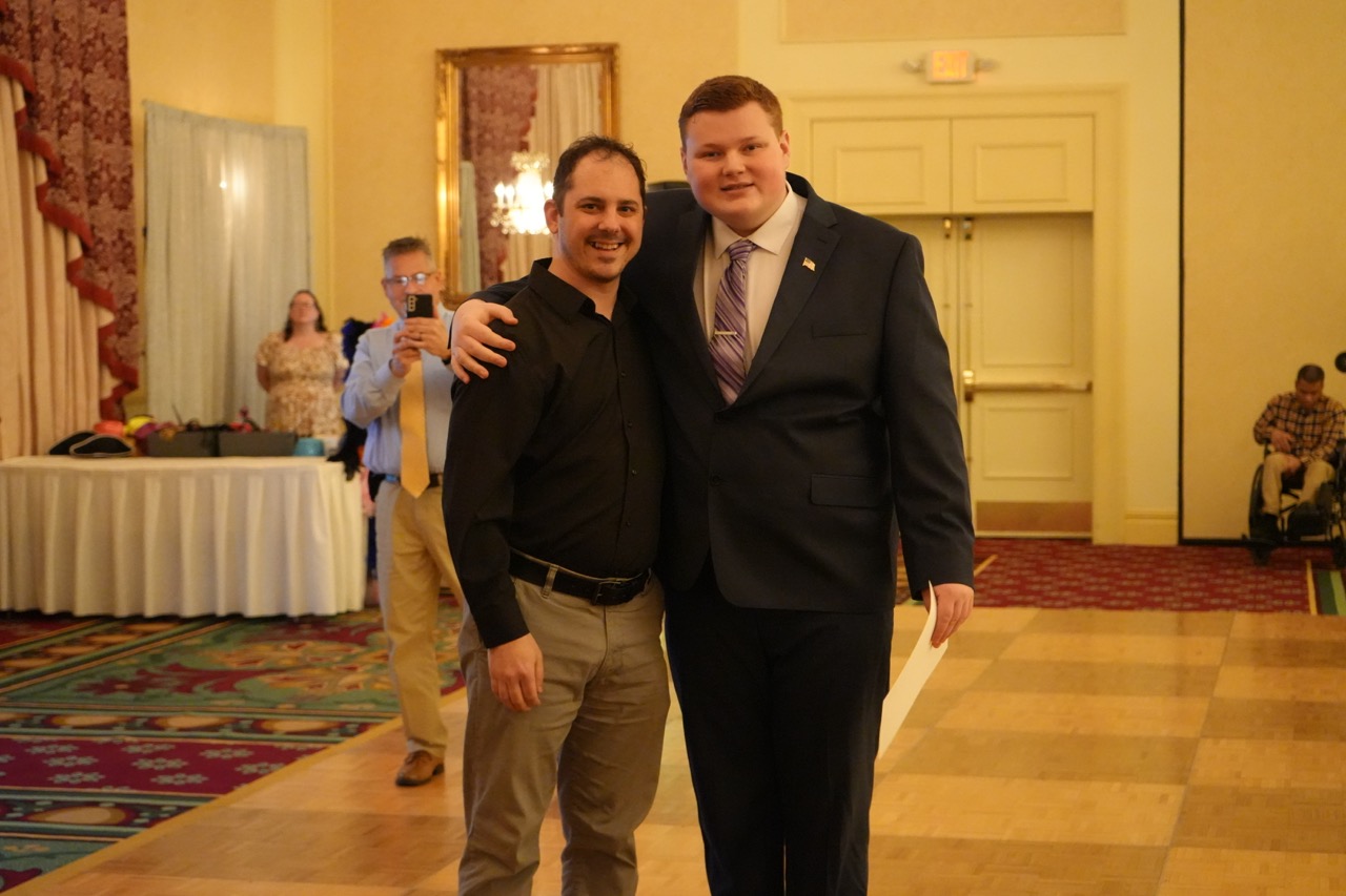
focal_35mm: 67
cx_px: 673
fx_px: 2505
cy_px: 448
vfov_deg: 20.3
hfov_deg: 30.1
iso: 12800
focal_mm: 67
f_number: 5.6
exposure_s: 1/80
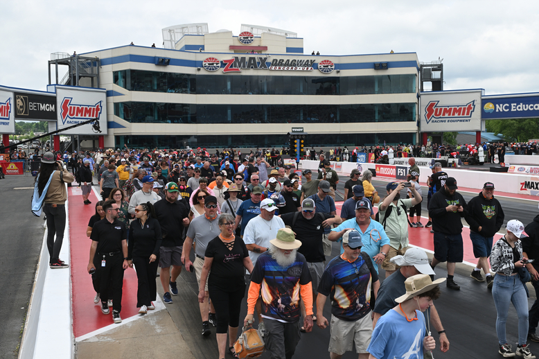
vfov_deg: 29.8
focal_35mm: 45
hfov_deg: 43.6
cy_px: 180
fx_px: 673
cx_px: 270
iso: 400
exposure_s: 1/500
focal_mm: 45
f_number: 9
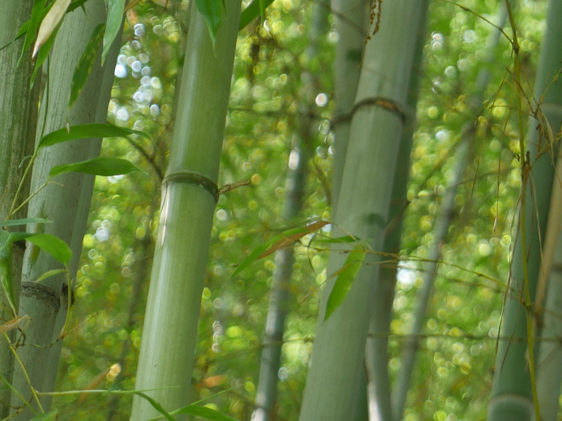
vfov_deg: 7.4
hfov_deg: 9.5
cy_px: 72
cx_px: 919
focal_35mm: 201
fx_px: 3263
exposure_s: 1/25
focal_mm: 29
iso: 200
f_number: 2.8
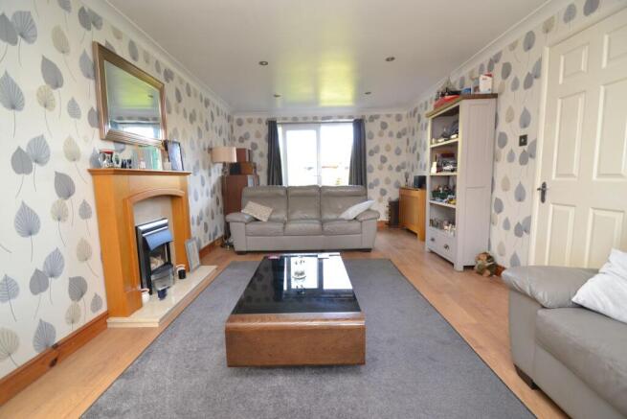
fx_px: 261
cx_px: 314
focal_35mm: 15
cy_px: 210
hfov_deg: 100.4
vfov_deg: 77.4
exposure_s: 1/60
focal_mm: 10
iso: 640
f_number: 3.5
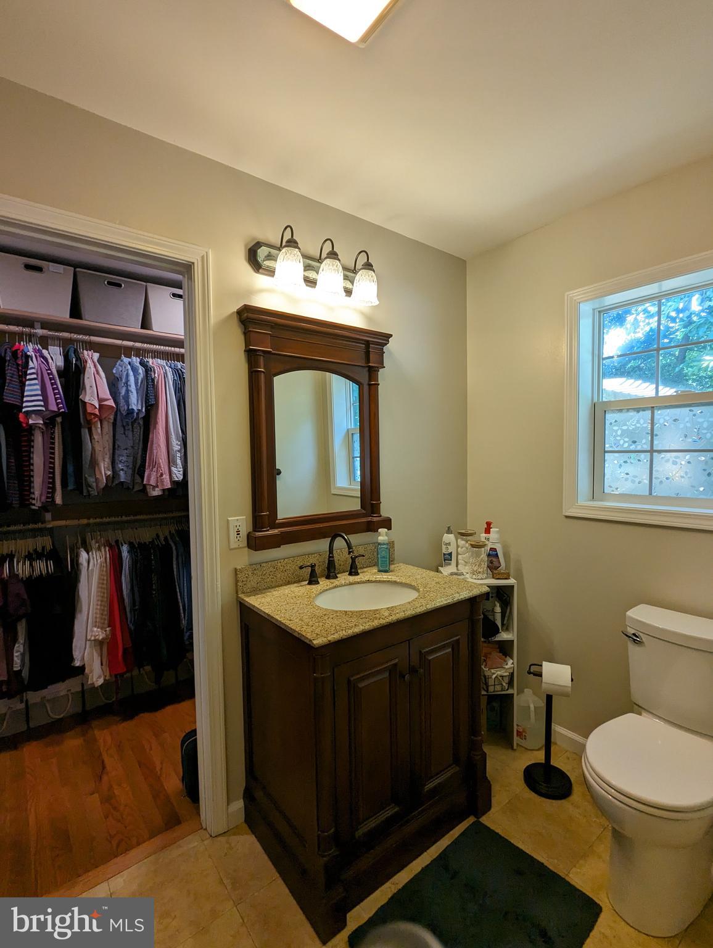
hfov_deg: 78.2
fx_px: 438
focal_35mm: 16
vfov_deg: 94.4
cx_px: 356
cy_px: 474
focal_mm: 2.35
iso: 143
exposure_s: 1/120
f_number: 2.2
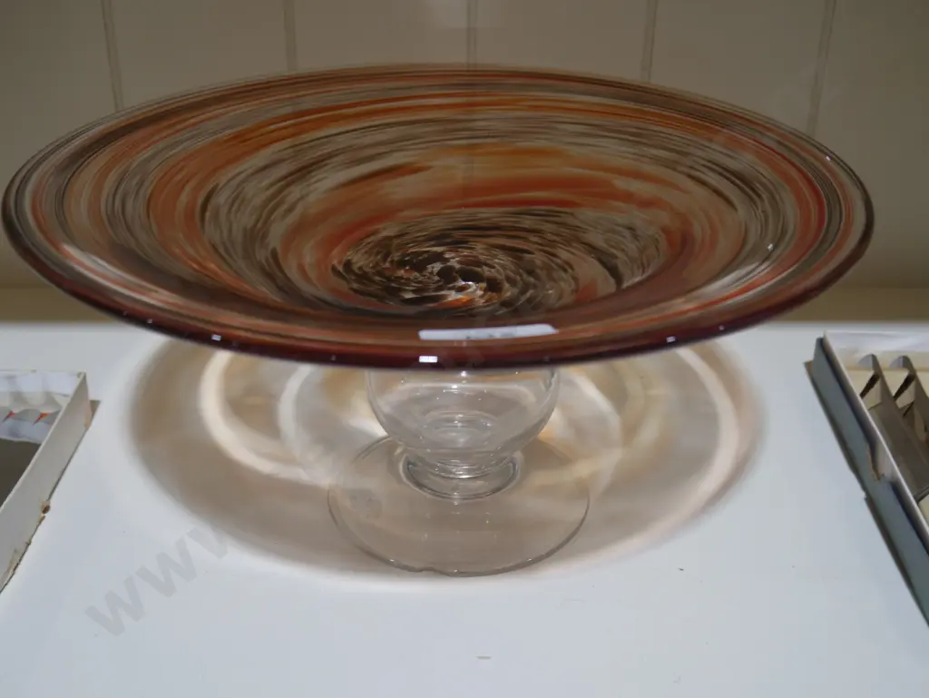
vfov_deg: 36.0
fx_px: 1074
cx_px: 464
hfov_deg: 46.8
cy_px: 349
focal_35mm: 40
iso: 250
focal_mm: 20
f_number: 4.5
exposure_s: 1/60
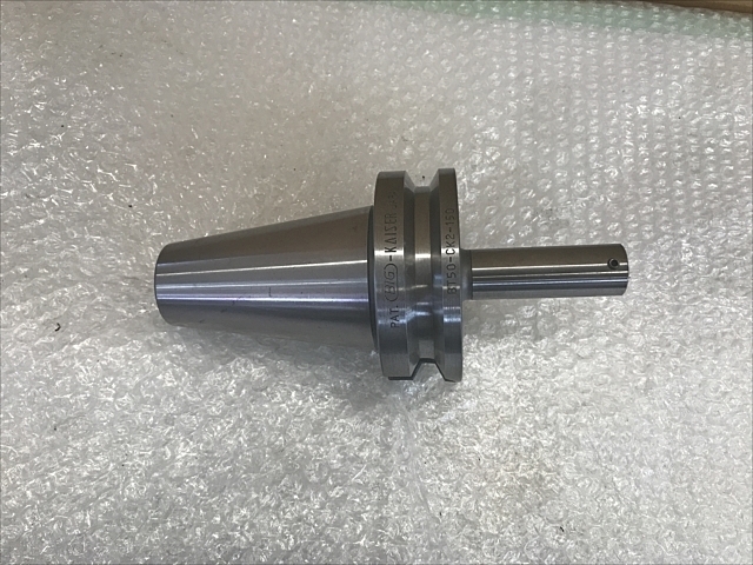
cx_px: 376
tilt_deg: -72.9
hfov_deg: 63.4
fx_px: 609
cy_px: 282
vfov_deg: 49.7
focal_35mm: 28
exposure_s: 1/40
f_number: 1.8
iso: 20
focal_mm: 3.99
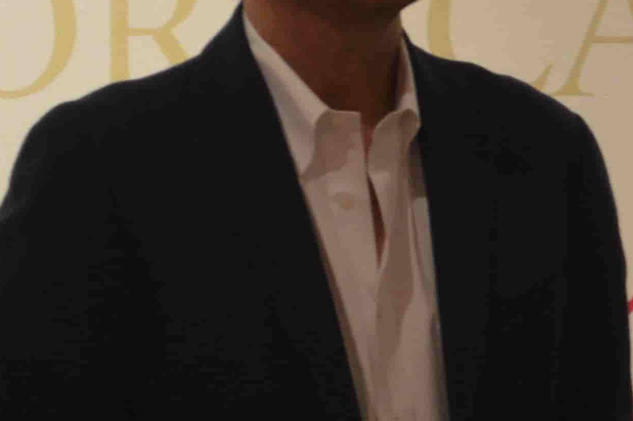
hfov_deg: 6.4
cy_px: 413
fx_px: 5638
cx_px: 882
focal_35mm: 321
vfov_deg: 4.3
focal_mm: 44
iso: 900
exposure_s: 1/60
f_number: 5.3
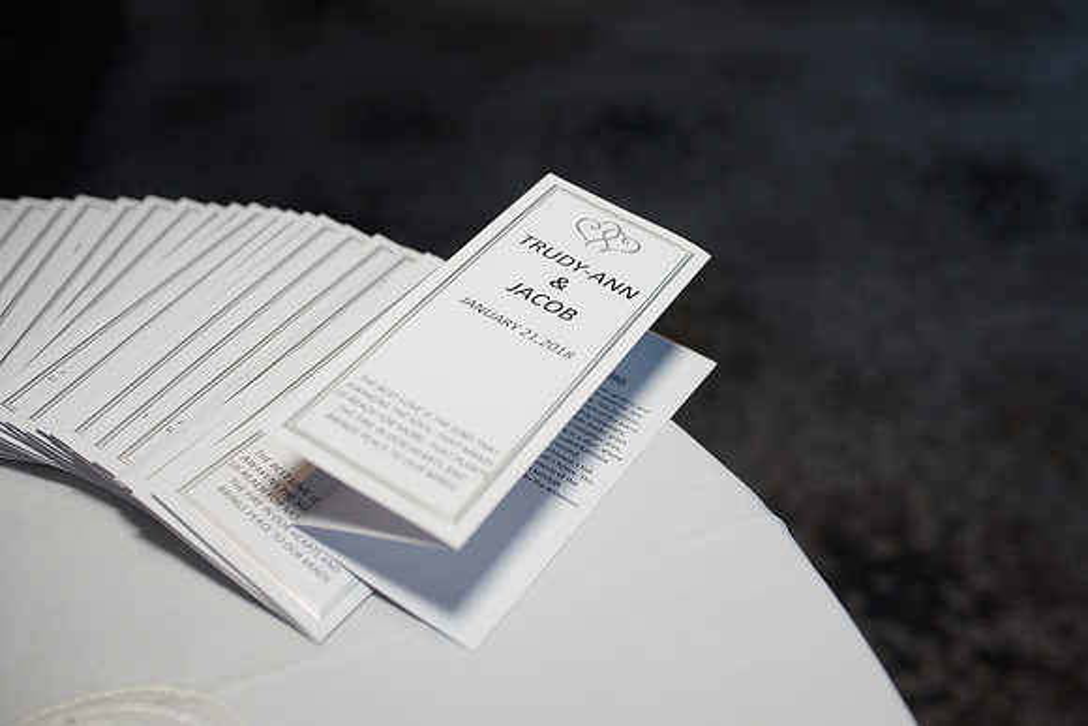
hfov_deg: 54.4
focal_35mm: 35
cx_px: 544
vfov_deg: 37.9
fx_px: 1058
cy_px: 363
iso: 320
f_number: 2.8
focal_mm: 35
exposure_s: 1/100
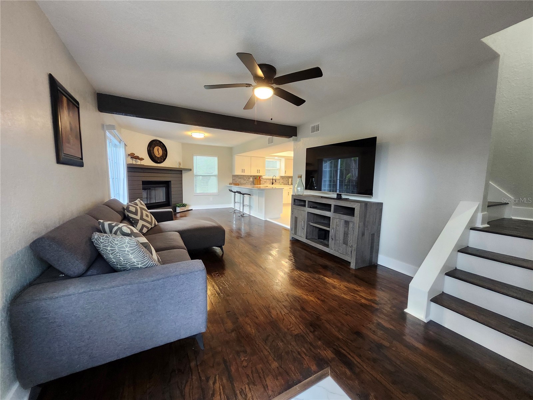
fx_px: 200
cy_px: 200
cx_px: 266
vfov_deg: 89.9
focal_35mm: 13
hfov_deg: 106.2
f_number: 2.2
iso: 400
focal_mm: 1.74
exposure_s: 1/60
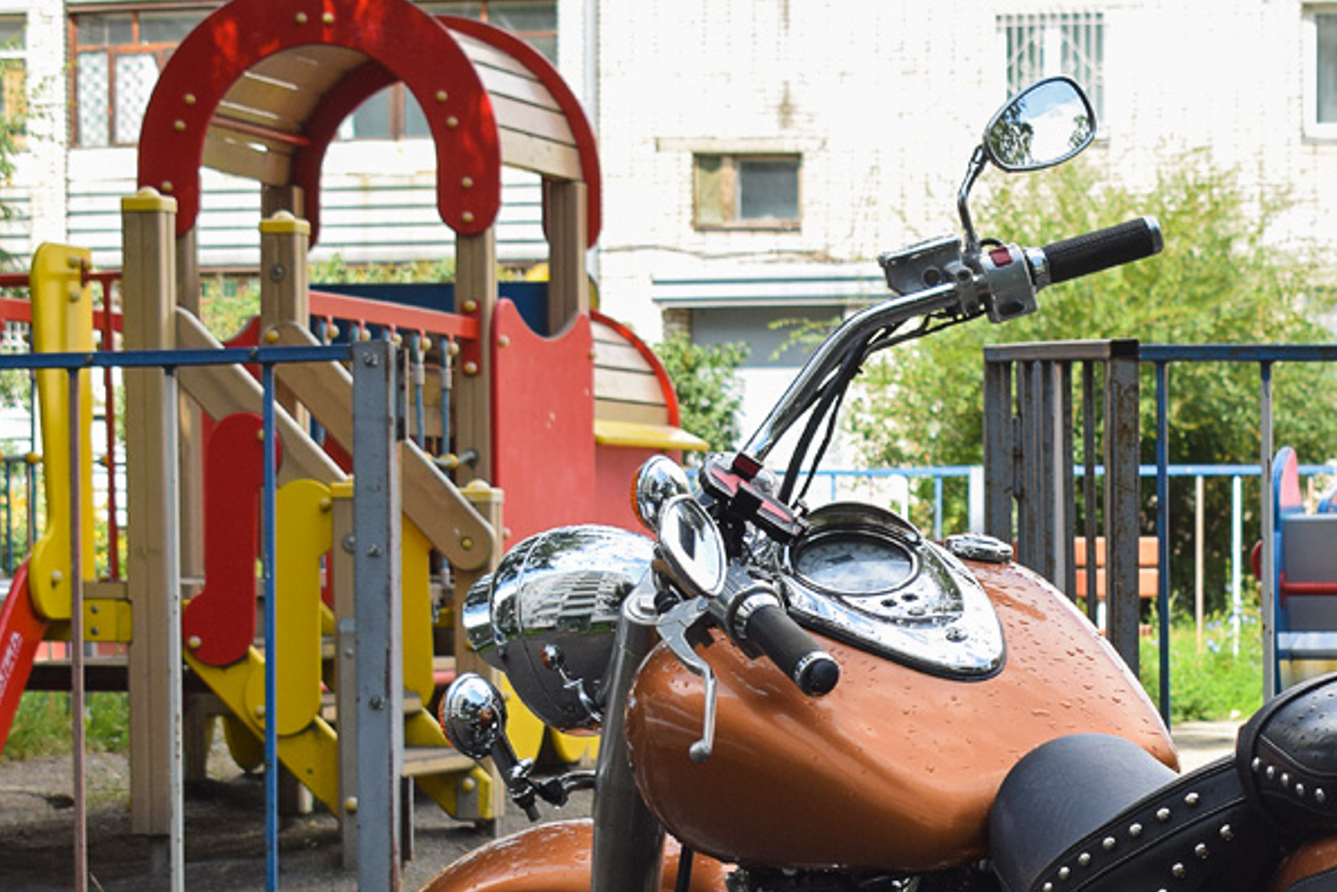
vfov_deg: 11.8
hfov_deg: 17.6
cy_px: 845
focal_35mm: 115
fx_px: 4272
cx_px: 1144
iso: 400
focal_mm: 38
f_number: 6.3
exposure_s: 1/500
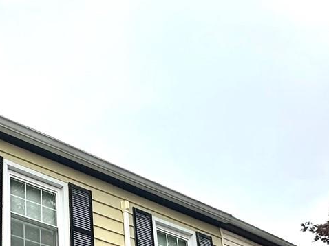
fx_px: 570
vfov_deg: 22.2
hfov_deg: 31.5
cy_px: 306
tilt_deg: +19.8
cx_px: 74
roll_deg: +1.9
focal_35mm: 60
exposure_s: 1/2174
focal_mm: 2.22
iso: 50
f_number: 2.2
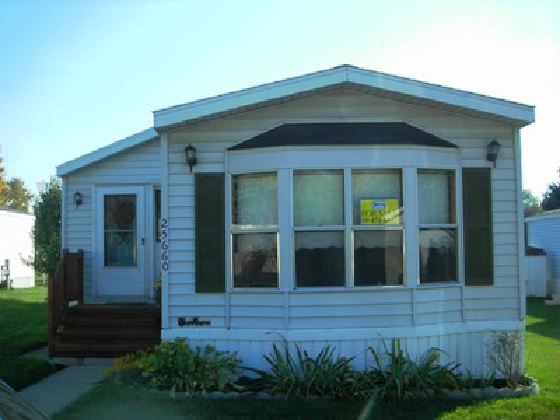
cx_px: 280
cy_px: 210
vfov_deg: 37.7
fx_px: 615
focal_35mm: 38
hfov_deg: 49.0
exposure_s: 1/378
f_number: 3.2
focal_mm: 6.3
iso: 50
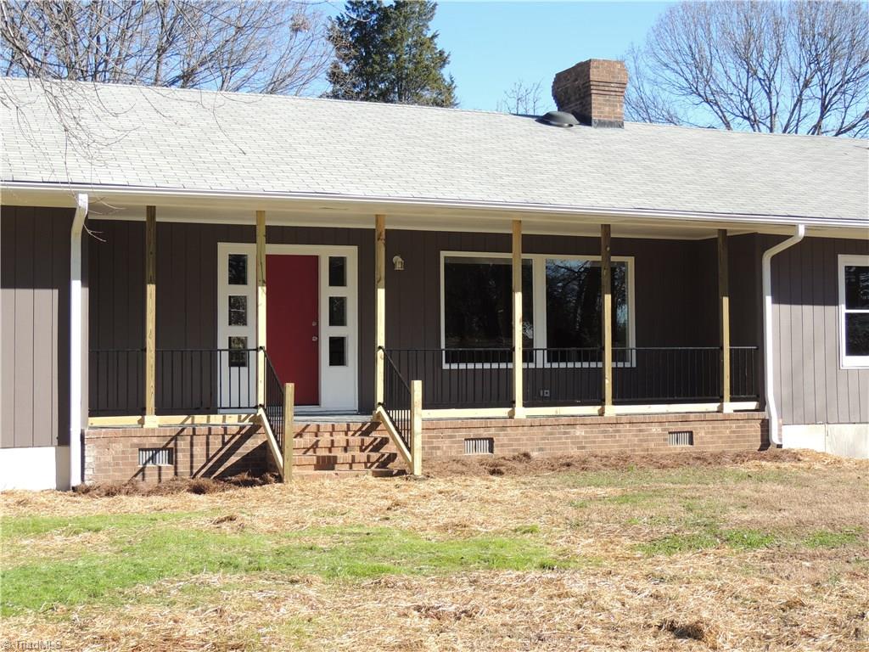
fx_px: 1255
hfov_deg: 38.2
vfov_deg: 29.1
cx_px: 434
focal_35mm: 50
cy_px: 326
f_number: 3.6
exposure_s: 1/400
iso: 100
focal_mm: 8.9
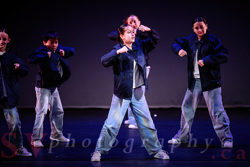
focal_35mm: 222
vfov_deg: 6.2
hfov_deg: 9.3
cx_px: 139
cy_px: 93
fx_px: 1540
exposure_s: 1/400
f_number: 2.8
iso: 1600
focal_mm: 200
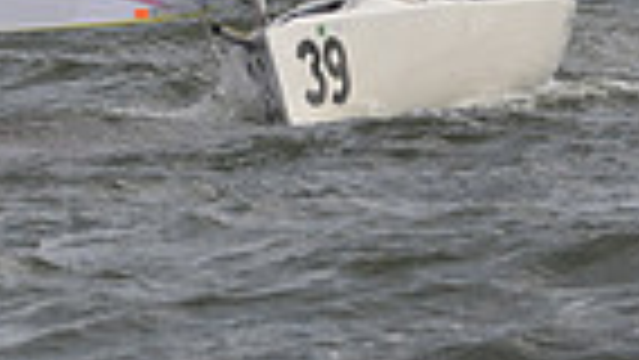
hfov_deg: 2.3
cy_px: -860
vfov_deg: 1.3
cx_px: -191
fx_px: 16001
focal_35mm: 944
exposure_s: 1/1600
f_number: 8
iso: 400
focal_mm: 220
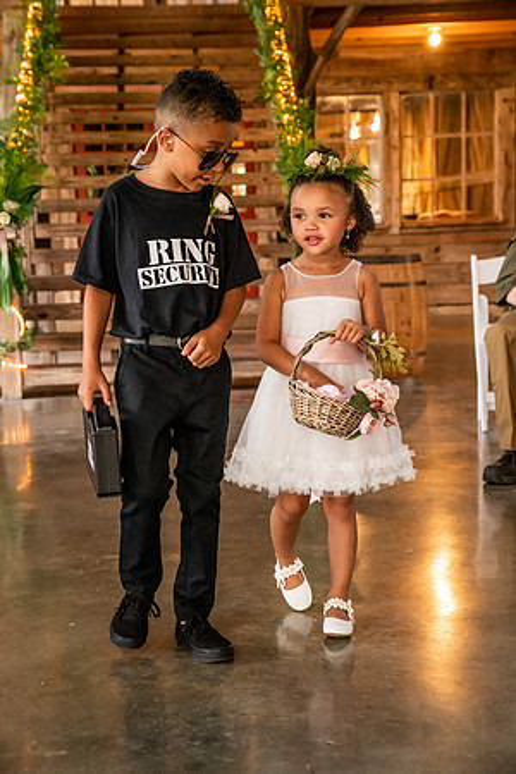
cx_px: 258
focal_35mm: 70
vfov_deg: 28.8
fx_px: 1505
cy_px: 387
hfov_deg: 19.5
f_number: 5
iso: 10000
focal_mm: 70
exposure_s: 1/125
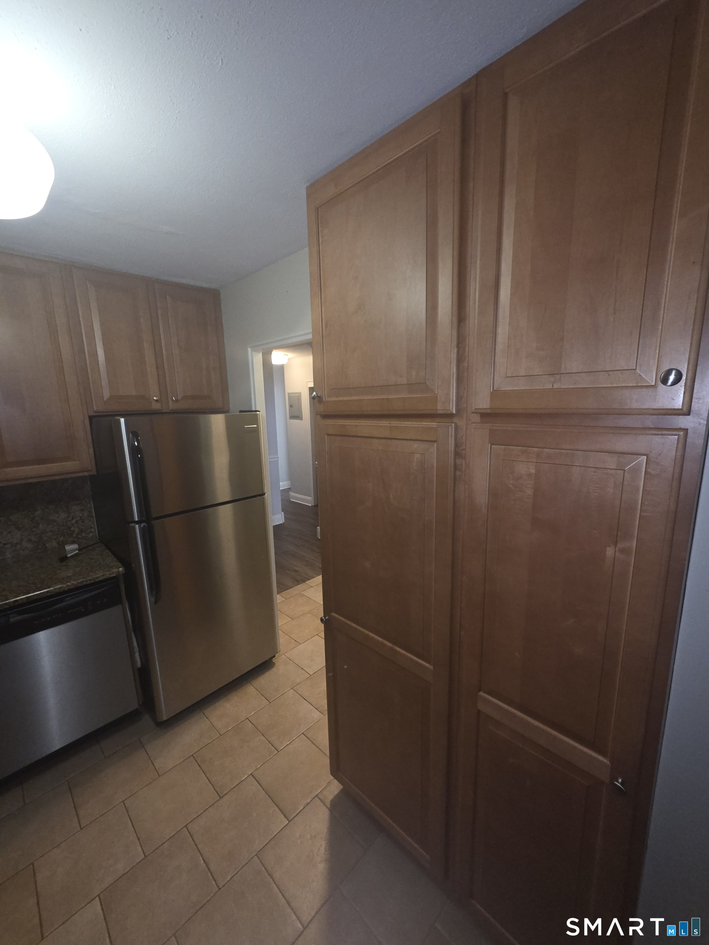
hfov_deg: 89.9
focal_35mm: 13
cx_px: 354
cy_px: 472
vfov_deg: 106.2
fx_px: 355
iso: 200
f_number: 1.9
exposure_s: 1/60
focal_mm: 2.2
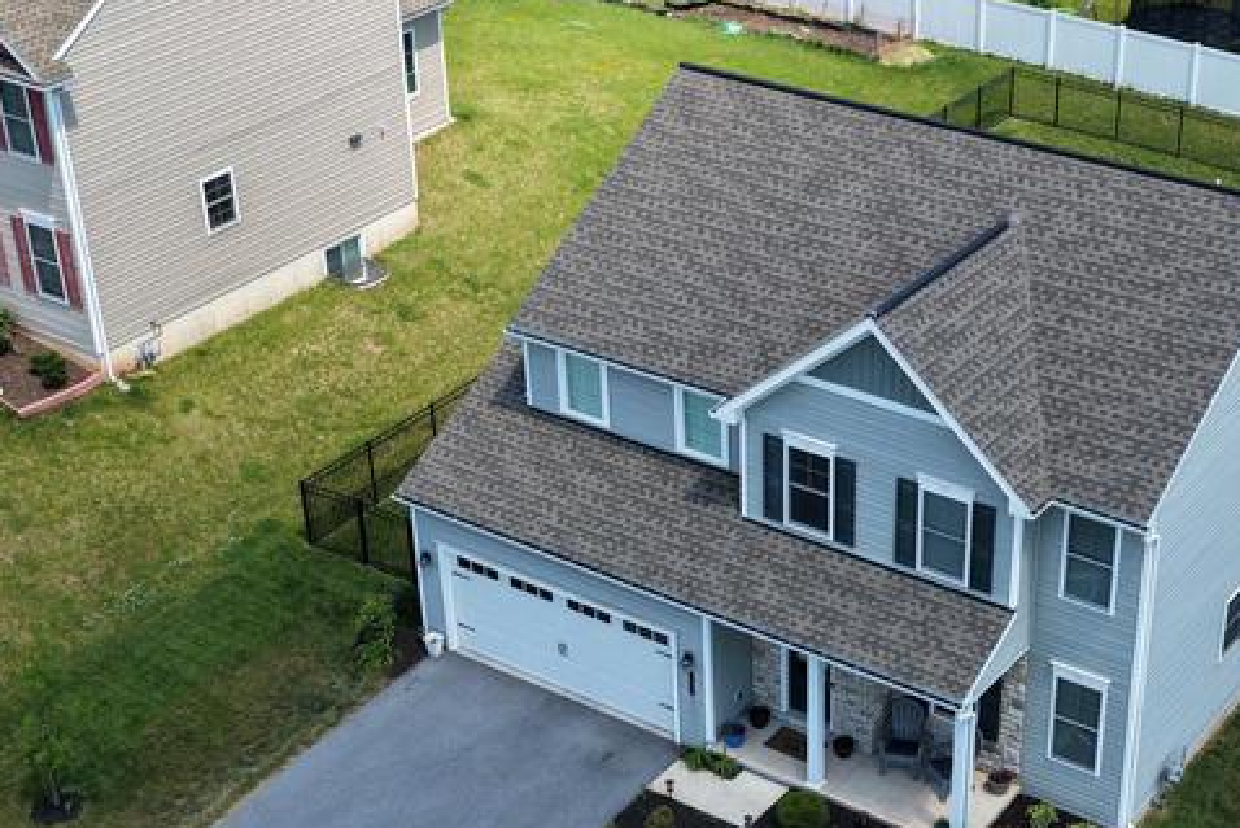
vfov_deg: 22.4
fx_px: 2067
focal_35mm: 60
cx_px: 768
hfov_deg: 33.2
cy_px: 616
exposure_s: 1/800
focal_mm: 14.45
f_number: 2.8
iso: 160
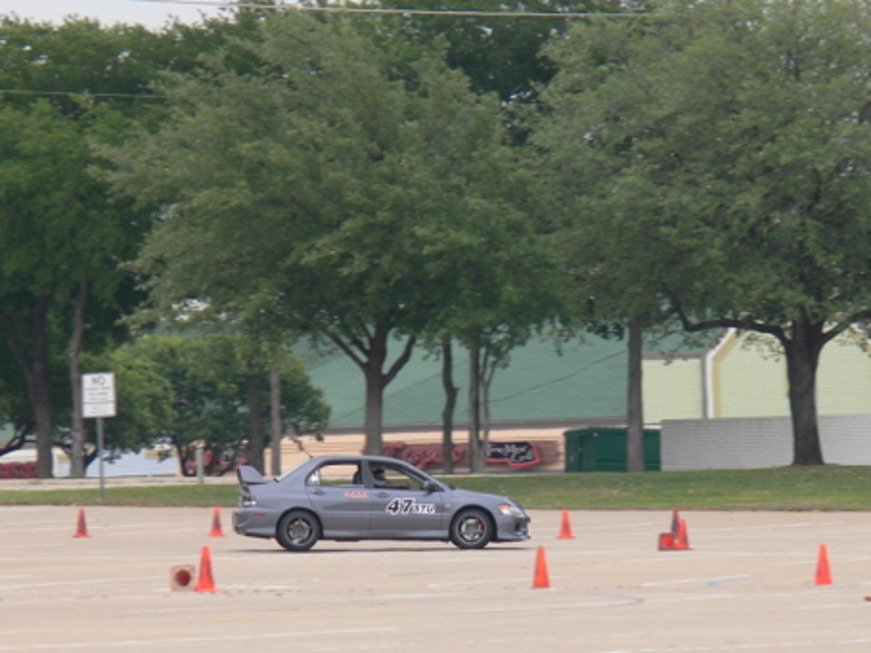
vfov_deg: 2.5
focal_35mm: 591
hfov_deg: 3.4
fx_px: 14867
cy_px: 366
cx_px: 507
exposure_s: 1/200
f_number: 5.6
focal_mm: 88.8
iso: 80
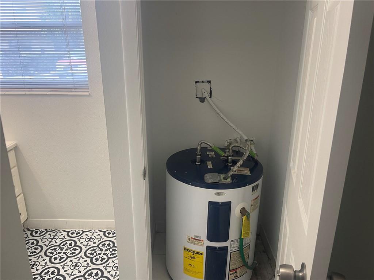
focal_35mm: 26
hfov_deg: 67.3
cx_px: 187
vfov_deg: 53.1
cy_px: 140
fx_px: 281
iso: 80
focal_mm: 5.1
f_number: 1.6
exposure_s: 1/60
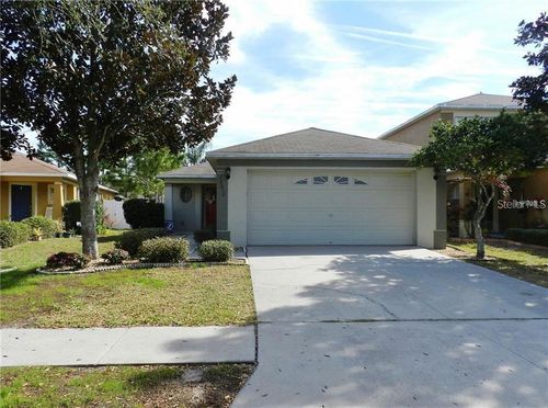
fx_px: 363
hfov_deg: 74.1
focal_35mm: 23
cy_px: 204
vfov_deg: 58.6
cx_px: 274
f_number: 4
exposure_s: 1/800
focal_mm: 4
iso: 160
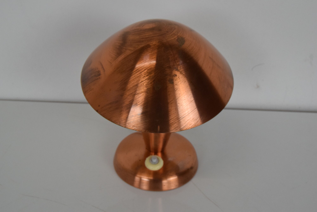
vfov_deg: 32.0
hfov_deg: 46.4
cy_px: 106
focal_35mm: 42
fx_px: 370
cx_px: 158
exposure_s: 1/400
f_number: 10
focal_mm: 28
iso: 1600
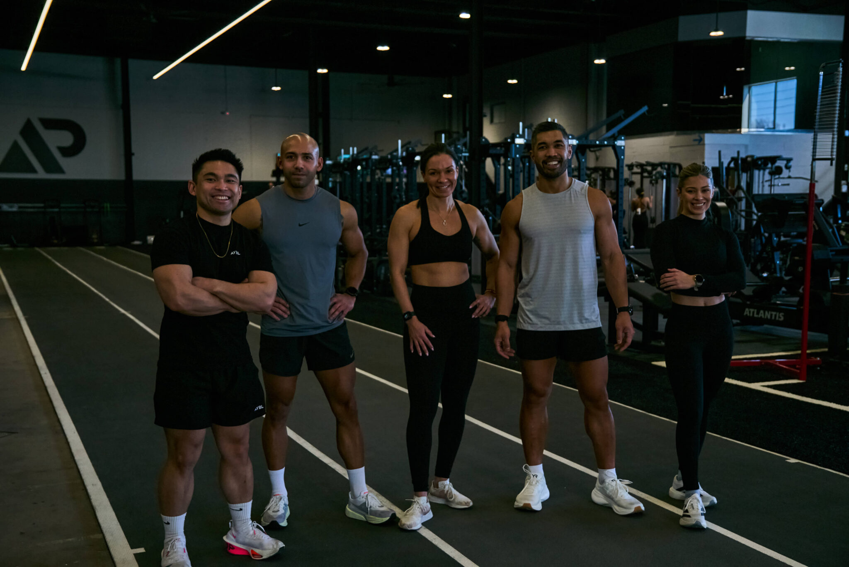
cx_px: 424
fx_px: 943
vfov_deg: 33.4
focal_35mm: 40
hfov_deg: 48.5
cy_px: 284
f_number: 2.8
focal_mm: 27
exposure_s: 1/500
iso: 800
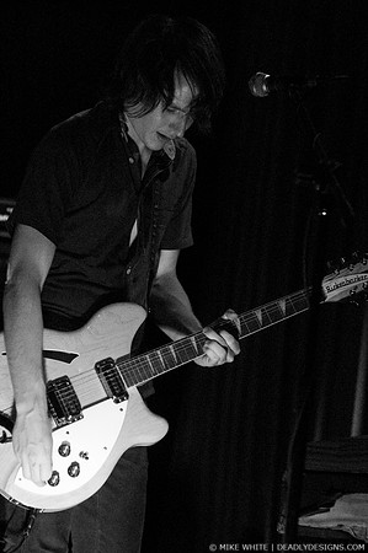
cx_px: 184
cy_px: 276
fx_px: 1614
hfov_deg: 13.0
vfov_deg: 19.5
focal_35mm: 105
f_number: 2.8
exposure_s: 1/80
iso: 1600
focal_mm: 70
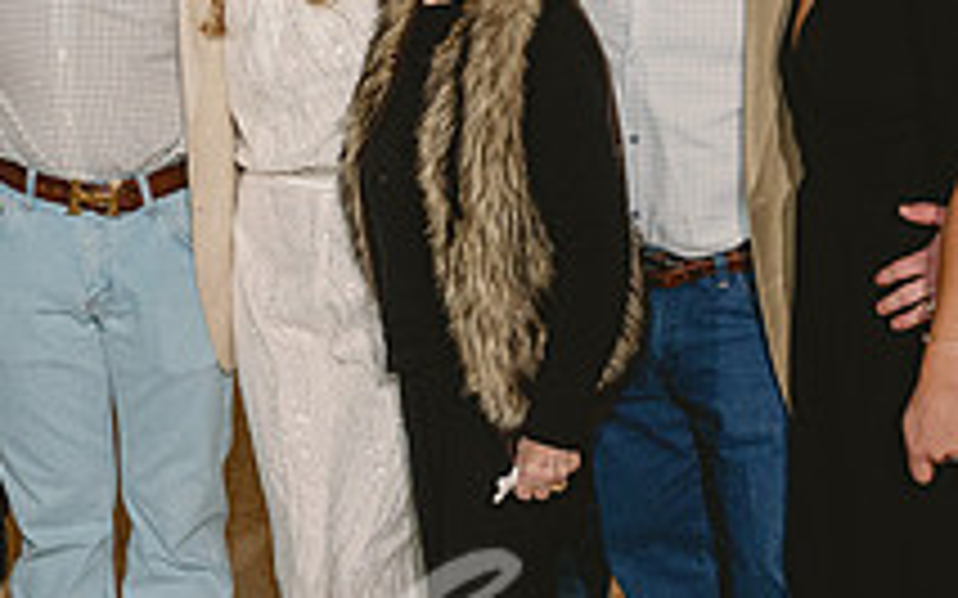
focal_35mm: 111
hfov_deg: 18.7
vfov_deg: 11.8
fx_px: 2897
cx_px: 252
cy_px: 140
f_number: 4
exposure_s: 1/80
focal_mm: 32.5
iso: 1600
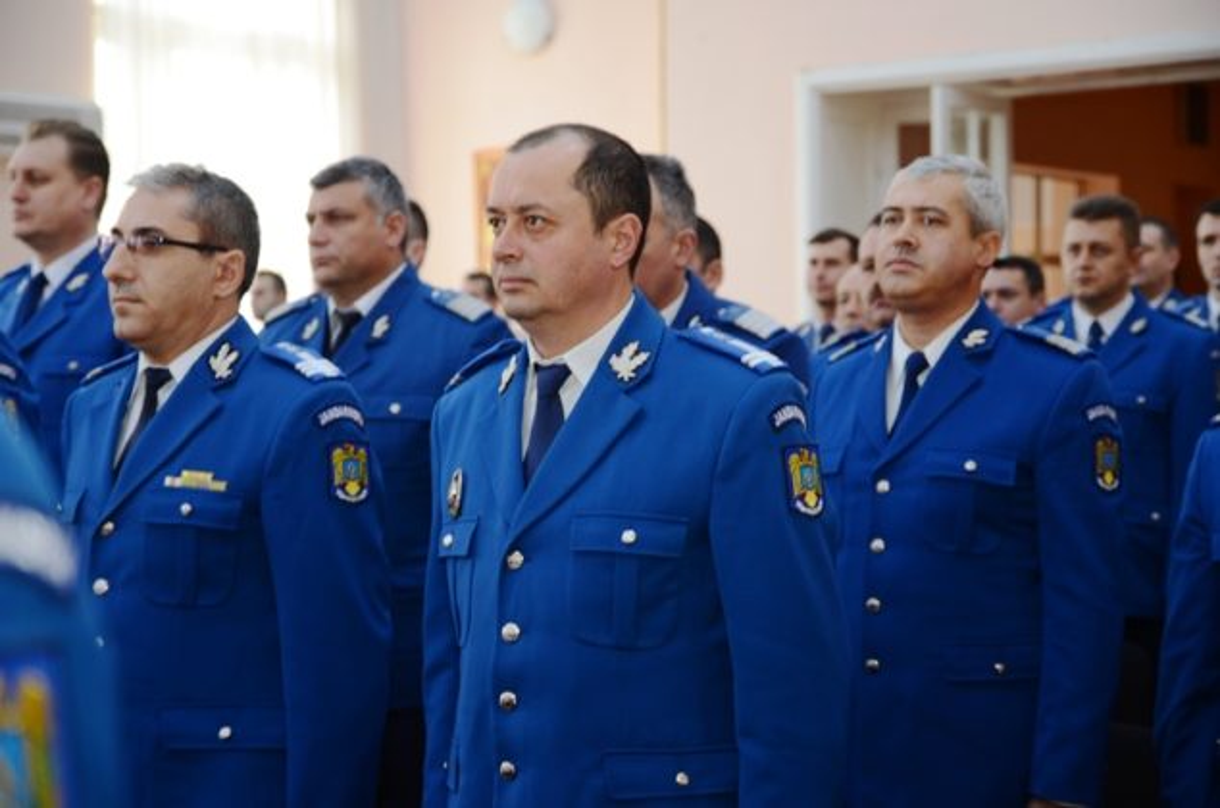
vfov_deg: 22.5
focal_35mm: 60
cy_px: 404
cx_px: 610
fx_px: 2029
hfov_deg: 33.5
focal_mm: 40
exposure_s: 1/50
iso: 400
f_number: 2.8
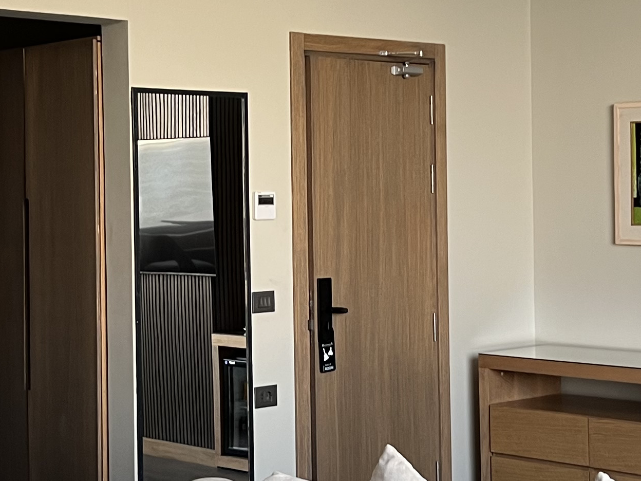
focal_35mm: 84
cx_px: 277
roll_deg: +1.5
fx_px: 1555
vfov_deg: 17.6
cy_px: 206
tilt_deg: -1.3
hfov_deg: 23.3
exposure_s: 1/50
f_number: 1.5
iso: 80
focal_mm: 5.7
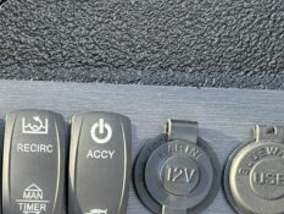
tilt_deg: -50.3
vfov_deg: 12.3
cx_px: 32
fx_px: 977
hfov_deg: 16.3
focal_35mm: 119
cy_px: 227
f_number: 1.6
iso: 50
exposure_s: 1/170
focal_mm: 5.96
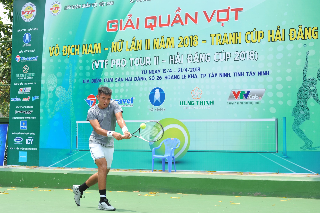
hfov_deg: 25.4
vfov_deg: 17.0
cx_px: 160
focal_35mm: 80
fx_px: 711
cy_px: 106
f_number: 4
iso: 400
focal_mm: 80
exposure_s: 1/1600
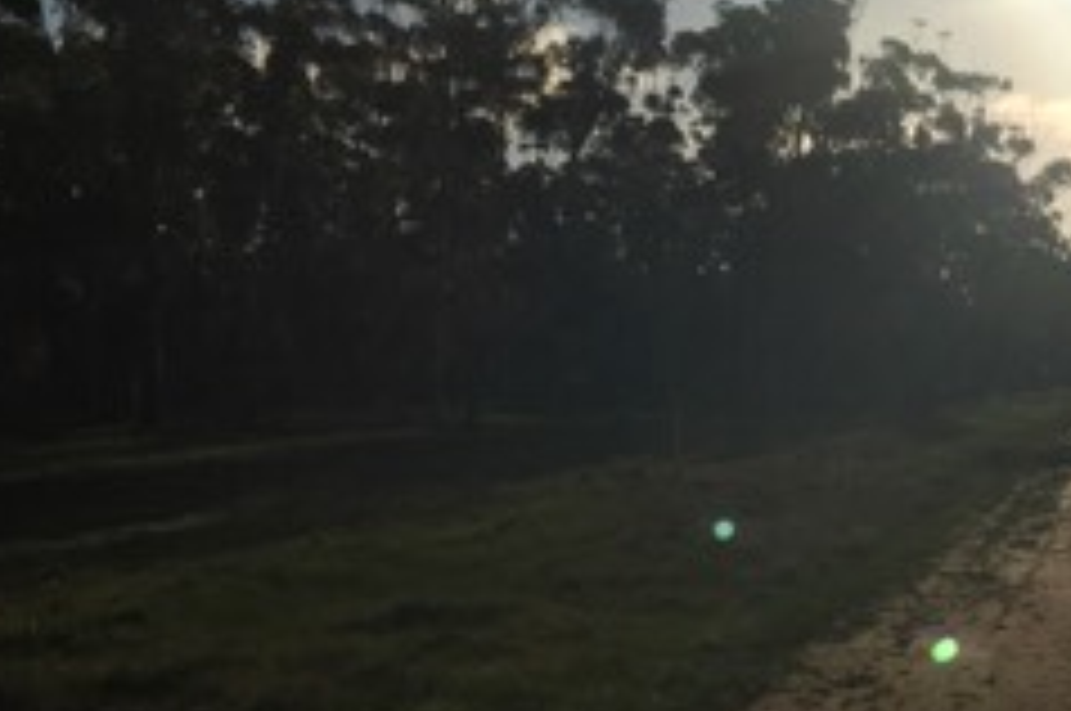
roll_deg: -0.6
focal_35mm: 66
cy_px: 324
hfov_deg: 28.7
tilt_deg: +2.6
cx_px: 1066
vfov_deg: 20.5
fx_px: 1961
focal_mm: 4.15
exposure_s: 1/13333
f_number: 2.2
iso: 40
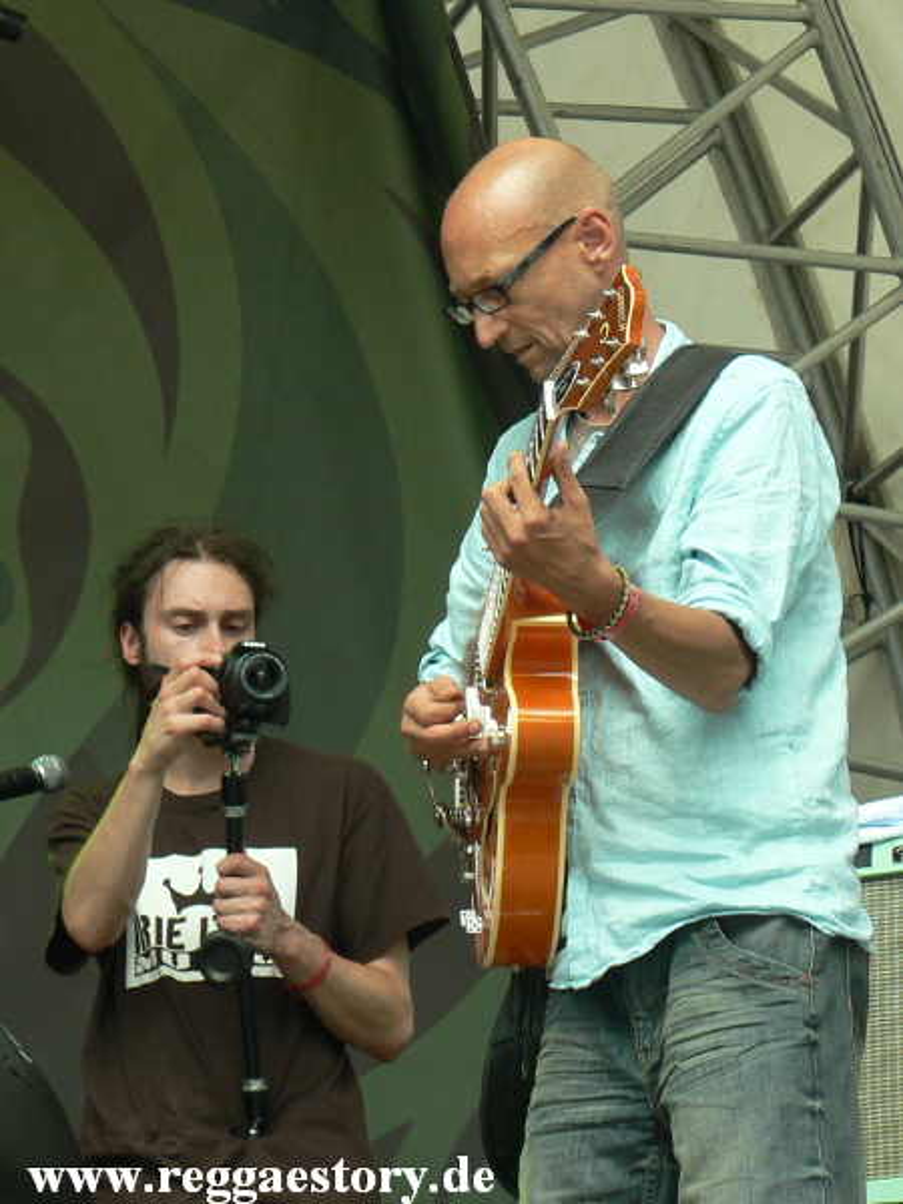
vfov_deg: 13.8
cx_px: 452
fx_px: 4974
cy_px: 602
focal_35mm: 143
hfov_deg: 10.4
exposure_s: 1/100
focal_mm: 24.6
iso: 64
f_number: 4
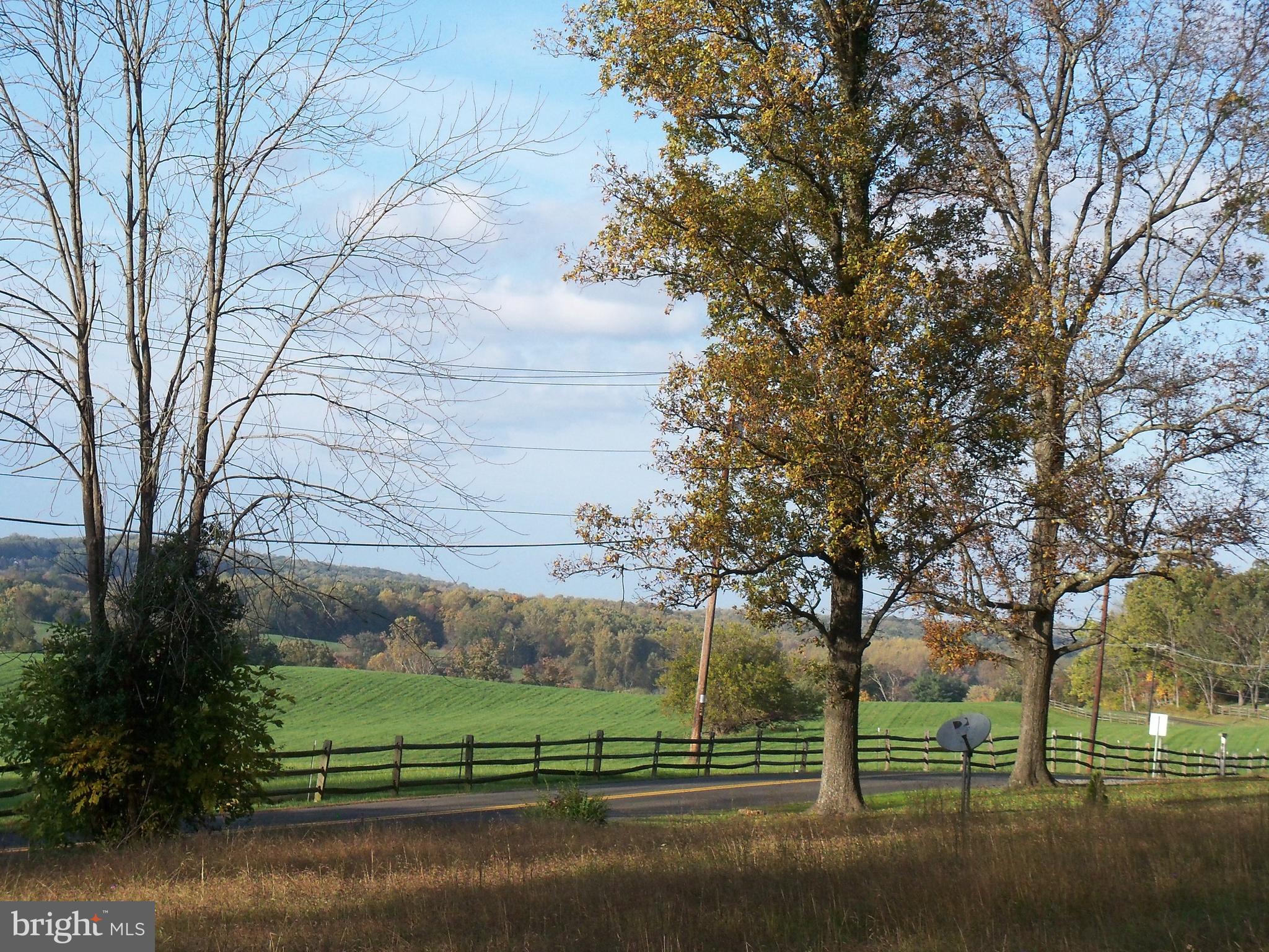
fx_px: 3373
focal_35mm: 92
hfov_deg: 21.3
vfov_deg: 16.1
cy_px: 476
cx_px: 634
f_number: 4.2
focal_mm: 16.3
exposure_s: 1/800
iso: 200
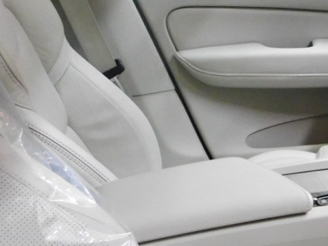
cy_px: 177
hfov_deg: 22.3
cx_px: 444
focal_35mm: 77
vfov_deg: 19.0
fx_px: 729
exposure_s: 1/20
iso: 400
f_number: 3
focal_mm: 4
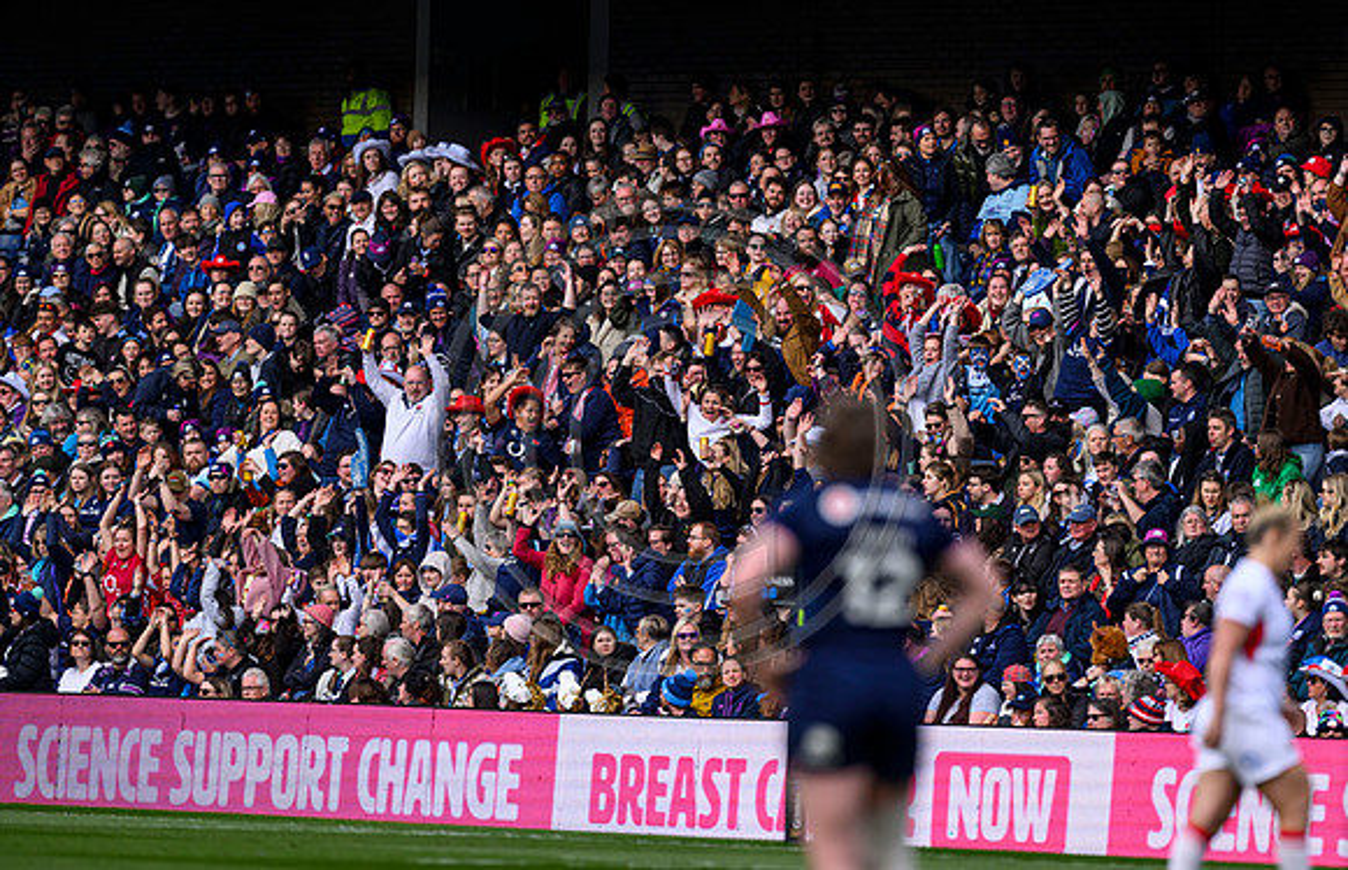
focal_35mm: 432
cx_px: 703
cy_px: 389
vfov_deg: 3.1
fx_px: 16029
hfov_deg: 4.8
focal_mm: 400
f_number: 4
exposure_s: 1/2500
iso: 640
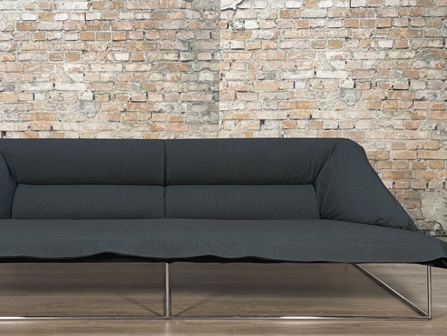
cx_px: 161
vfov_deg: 37.7
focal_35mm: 38
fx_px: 491
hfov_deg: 48.4
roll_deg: -0.3
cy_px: 160
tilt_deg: -4.9
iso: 80
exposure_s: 1/50
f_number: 1.6
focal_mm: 5.1
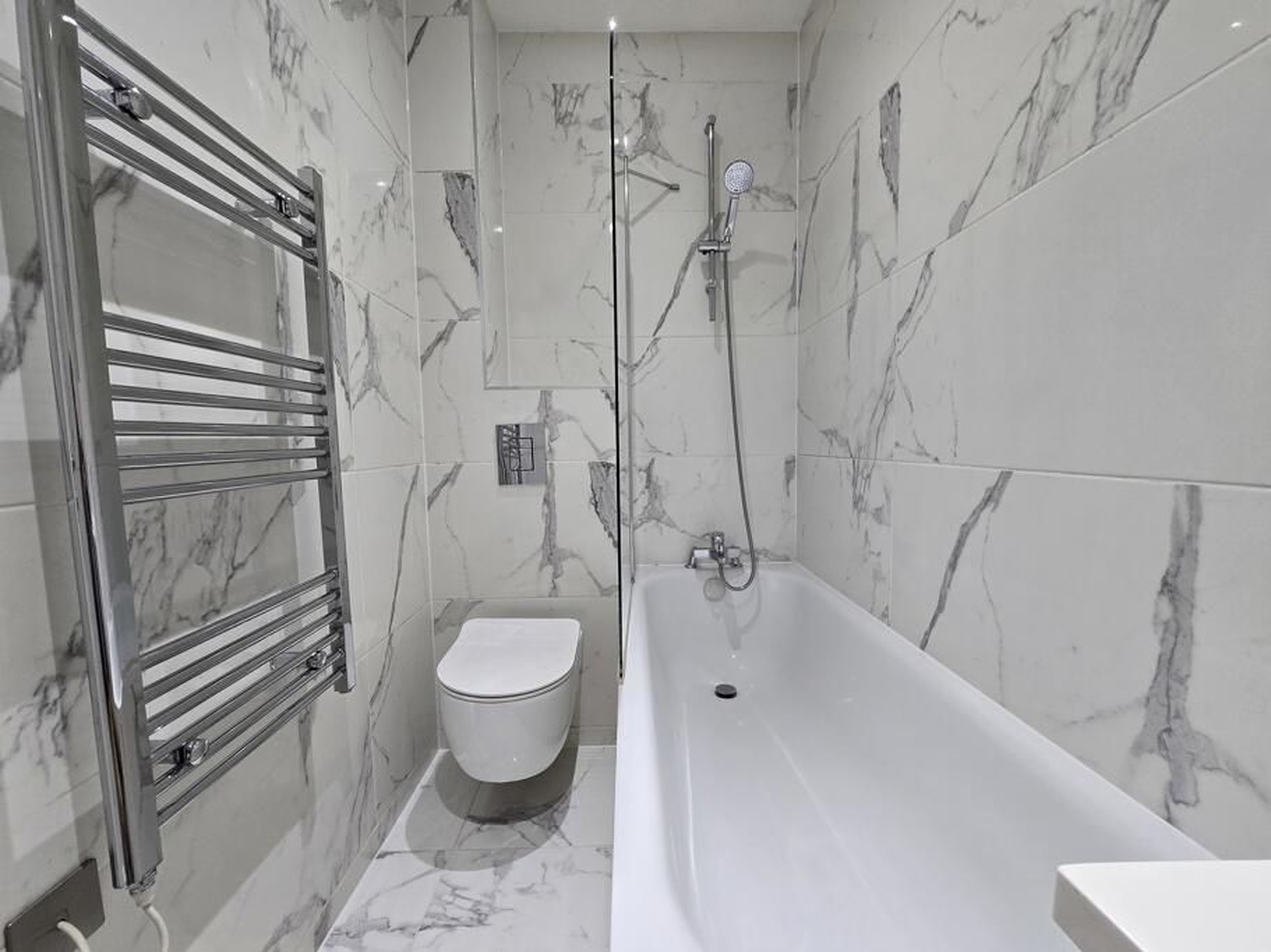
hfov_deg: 106.2
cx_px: 636
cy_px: 476
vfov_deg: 89.9
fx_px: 477
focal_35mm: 13
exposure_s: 1/50
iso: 160
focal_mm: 2.2
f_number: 2.2
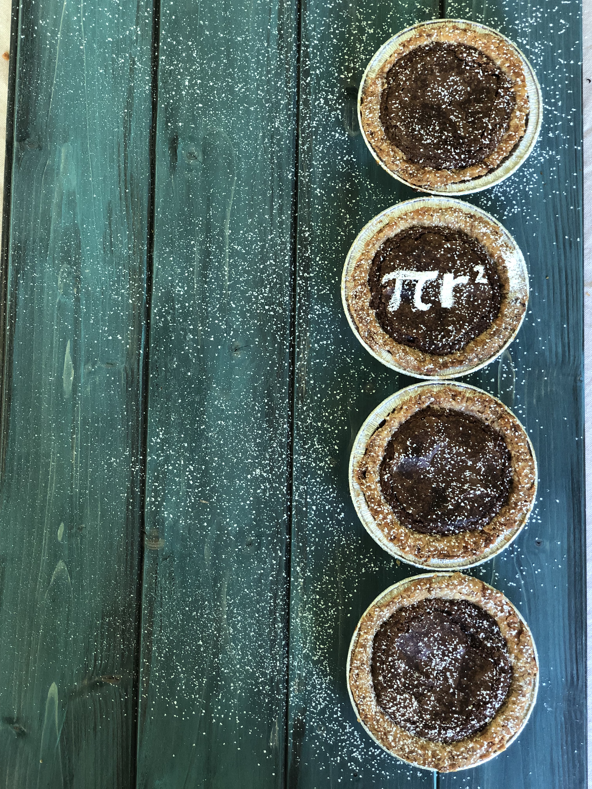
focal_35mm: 52
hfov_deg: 28.0
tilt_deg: -83.1
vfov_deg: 36.8
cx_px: 296
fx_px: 1186
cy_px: 394
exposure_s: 1/40
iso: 80
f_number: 2.4
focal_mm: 6
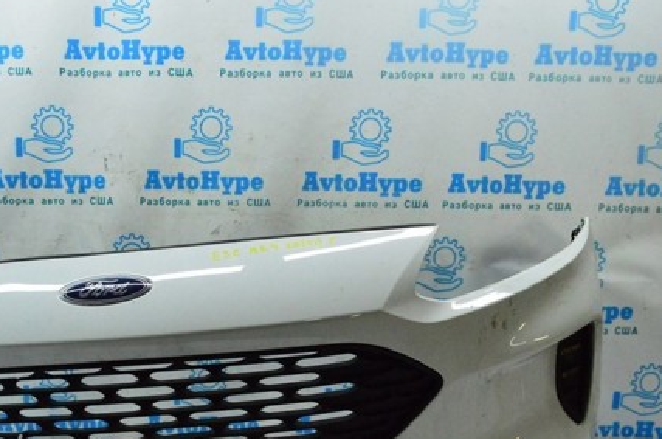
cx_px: 215
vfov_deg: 29.4
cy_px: 313
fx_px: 826
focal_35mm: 45
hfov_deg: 43.0
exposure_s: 1/640
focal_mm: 20
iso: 6400
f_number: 6.3
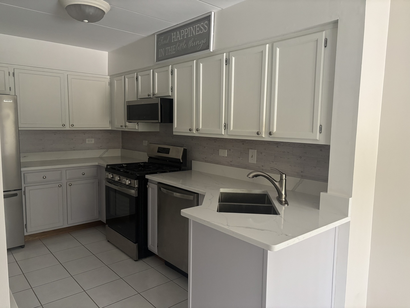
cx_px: 205
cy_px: 154
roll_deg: -0.3
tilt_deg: -6.4
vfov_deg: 53.1
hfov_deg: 67.3
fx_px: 308
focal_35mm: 26
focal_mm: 5.96
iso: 400
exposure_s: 1/60
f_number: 1.6
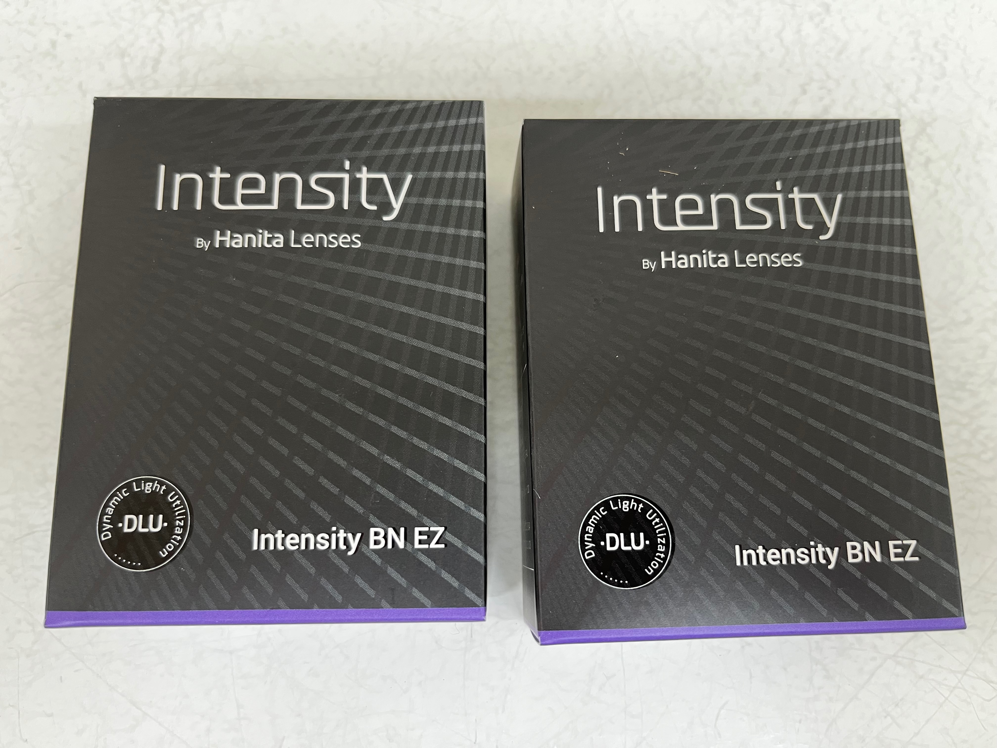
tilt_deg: -79.9
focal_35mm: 26
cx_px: 498
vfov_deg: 53.1
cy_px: 374
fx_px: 749
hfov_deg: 67.3
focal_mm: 5.1
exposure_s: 1/77
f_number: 1.6
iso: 125
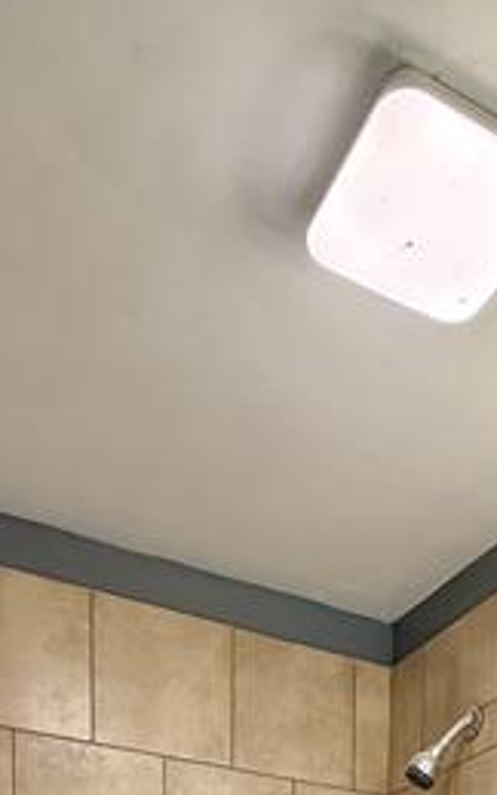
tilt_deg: -4.8
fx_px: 953
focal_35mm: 44
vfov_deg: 30.1
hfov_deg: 28.7
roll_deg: -0.7
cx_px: 380
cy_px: 1145
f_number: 2.2
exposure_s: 1/120
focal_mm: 2.22
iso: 160
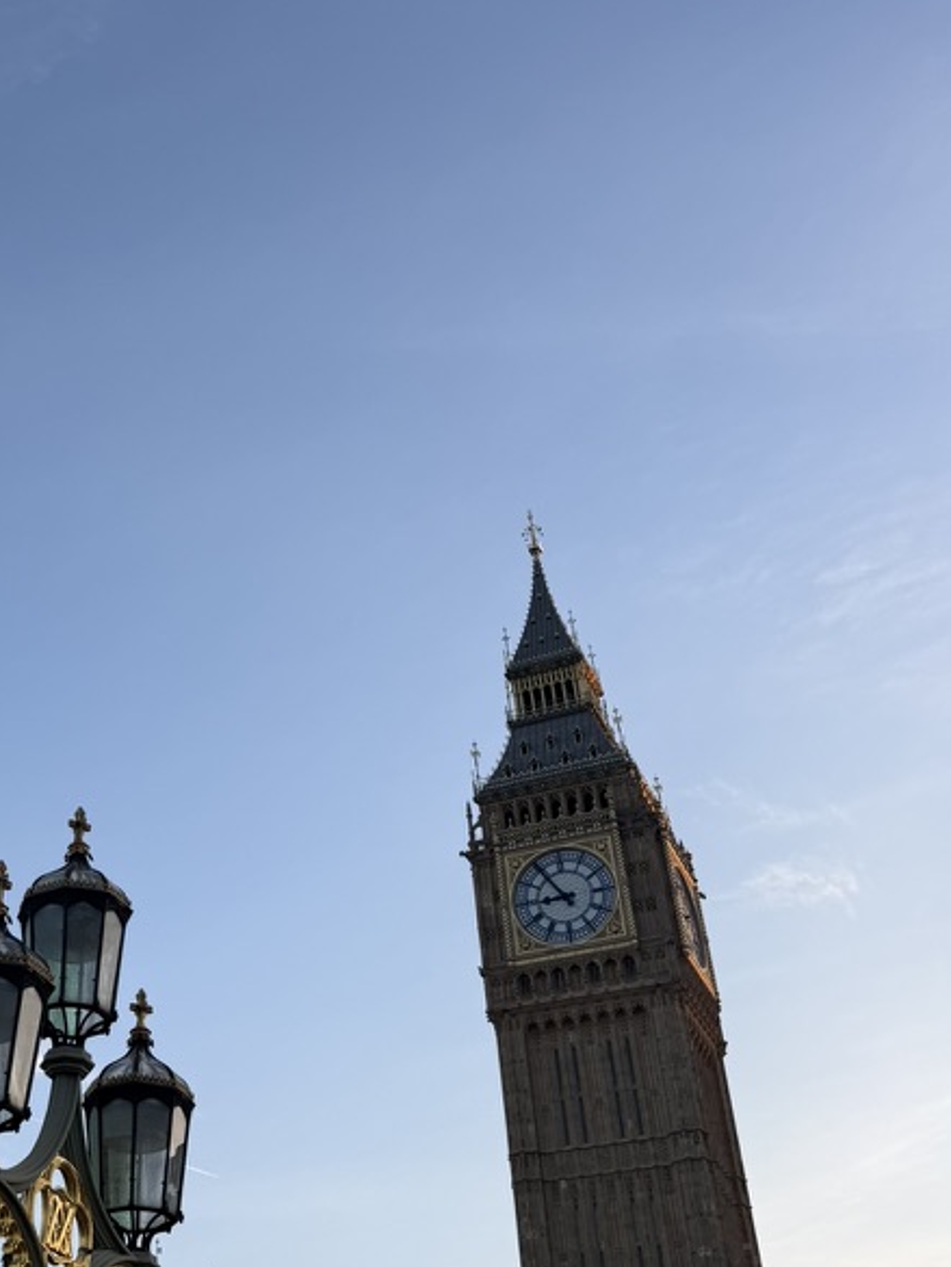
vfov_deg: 44.8
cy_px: 617
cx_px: 201
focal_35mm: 42
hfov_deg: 33.4
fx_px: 1538
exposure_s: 1/943
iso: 80
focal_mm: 6.76
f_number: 1.78
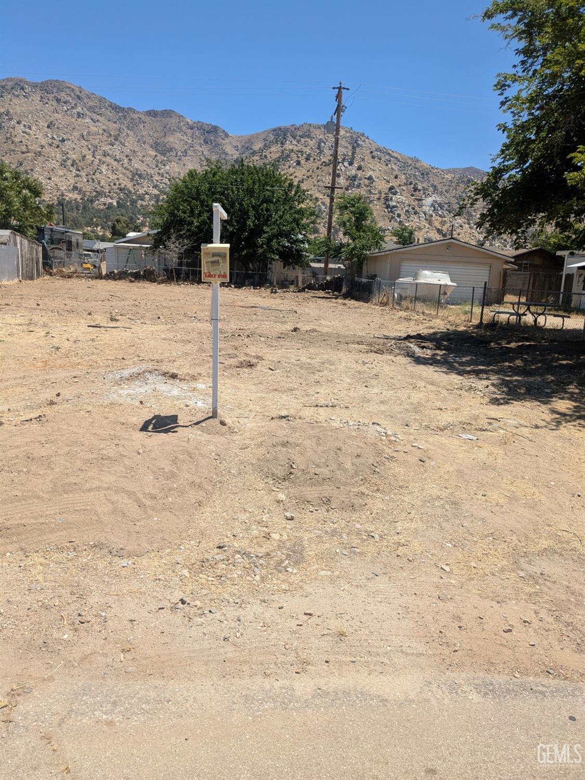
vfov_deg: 65.3
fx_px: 608
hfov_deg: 51.4
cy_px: 390
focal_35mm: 27
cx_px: 292
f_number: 1.73
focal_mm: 4.38
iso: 58
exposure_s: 1/2924
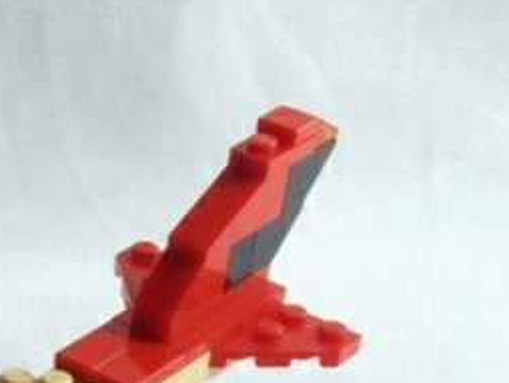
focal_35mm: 131
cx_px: -154
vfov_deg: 11.0
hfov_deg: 14.4
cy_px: 522
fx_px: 1928
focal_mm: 6.61
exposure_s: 1/320
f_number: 3.9
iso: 80
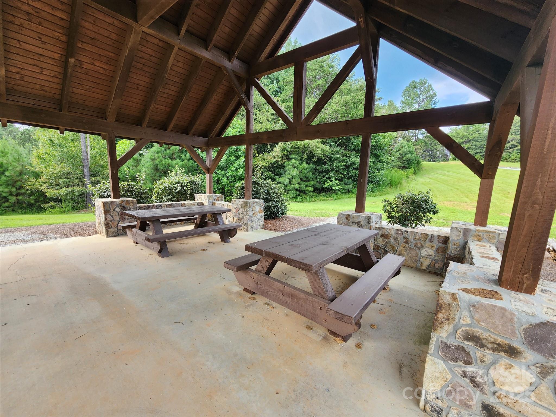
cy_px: 208
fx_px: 209
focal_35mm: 13
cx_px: 278
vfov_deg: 89.9
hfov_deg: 106.2
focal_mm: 2.2
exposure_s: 1/120
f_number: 2.2
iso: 64
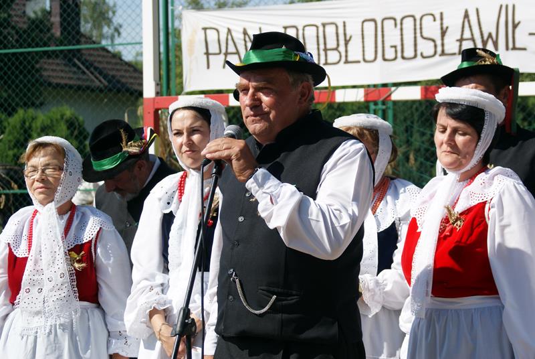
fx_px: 1786
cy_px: 180
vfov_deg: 11.5
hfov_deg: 17.0
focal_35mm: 120
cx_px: 268
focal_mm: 80
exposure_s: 1/250
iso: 100
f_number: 8
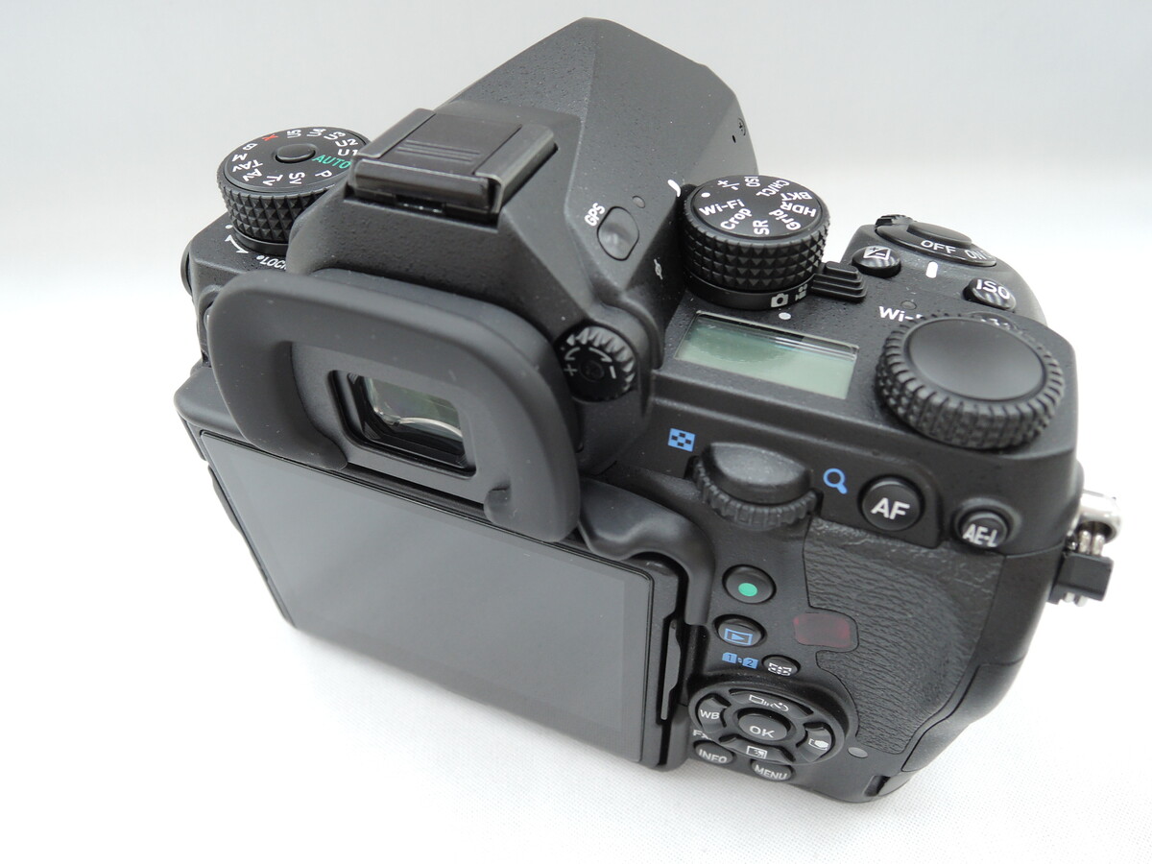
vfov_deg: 56.8
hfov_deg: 71.6
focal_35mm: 24
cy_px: 432
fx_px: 799
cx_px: 576
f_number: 2.8
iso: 200
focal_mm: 5.1
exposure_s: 1/30
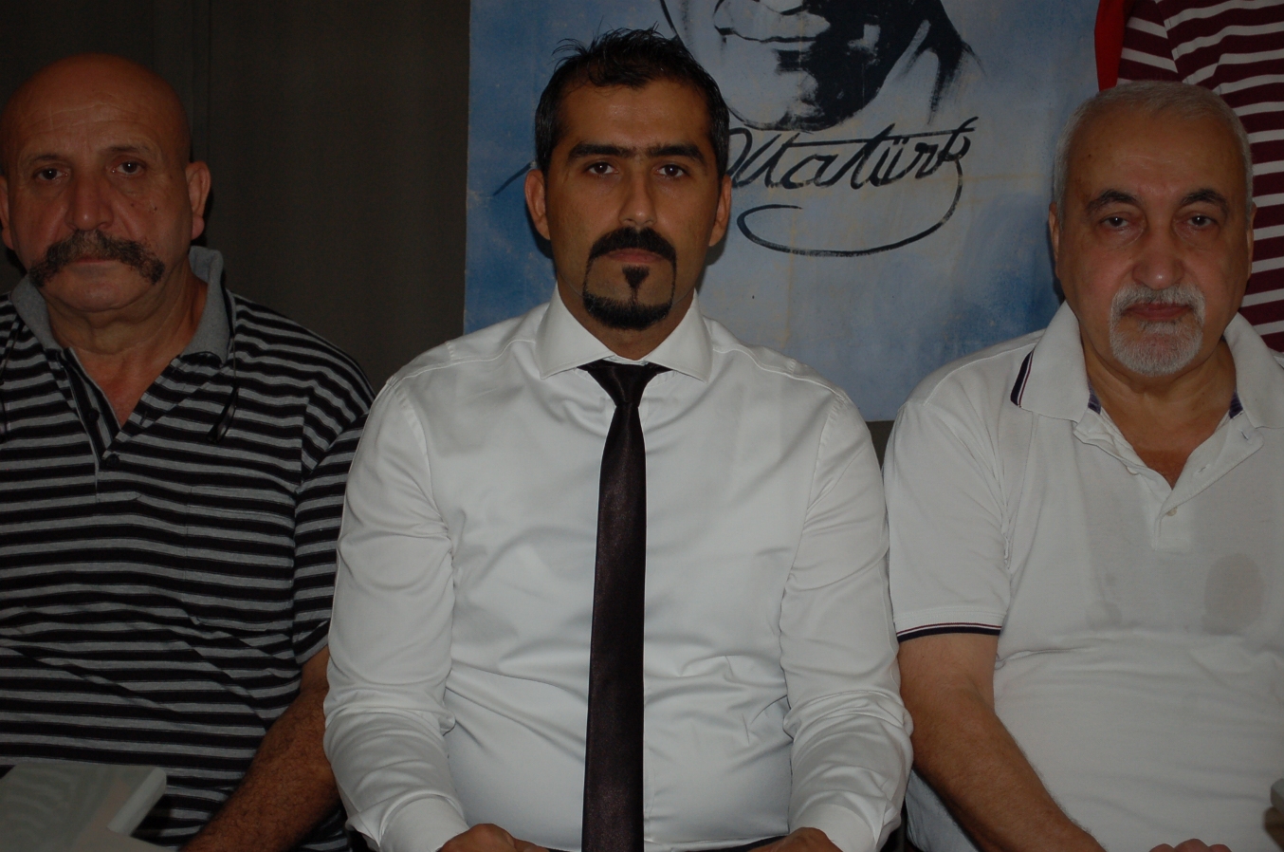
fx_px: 2564
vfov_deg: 18.9
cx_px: 642
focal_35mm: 72
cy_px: 426
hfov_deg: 28.1
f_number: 5.6
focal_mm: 48
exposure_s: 1/60
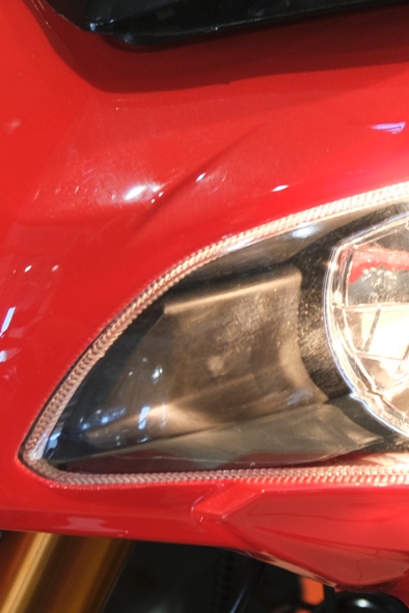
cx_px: 381
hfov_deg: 8.1
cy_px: 290
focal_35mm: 168
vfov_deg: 12.2
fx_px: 2863
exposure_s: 1/100
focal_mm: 41.1
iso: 800
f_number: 4
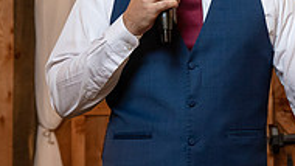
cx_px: 382
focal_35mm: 123
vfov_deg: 9.9
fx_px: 962
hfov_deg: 16.5
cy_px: 75
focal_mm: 37
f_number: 4
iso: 2000
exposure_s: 1/100
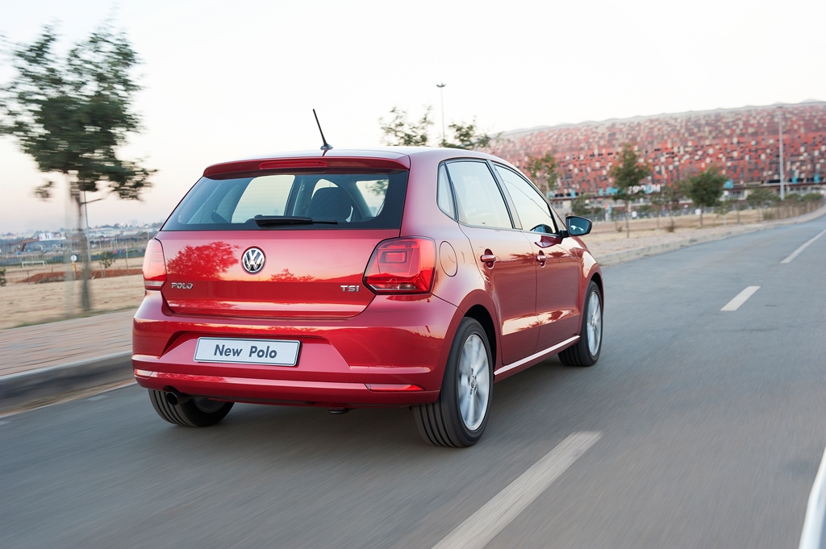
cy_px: 274
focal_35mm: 48
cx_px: 413
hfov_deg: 41.1
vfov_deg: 28.0
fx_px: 1100
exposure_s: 1/50
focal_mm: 48
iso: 320
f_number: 4.5
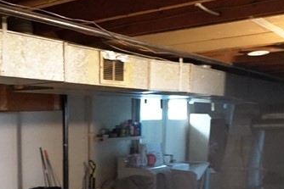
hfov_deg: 36.5
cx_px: 47
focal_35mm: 52
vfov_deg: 24.8
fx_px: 410
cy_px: 189
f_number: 2.8
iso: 6400
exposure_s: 1/30
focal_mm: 11
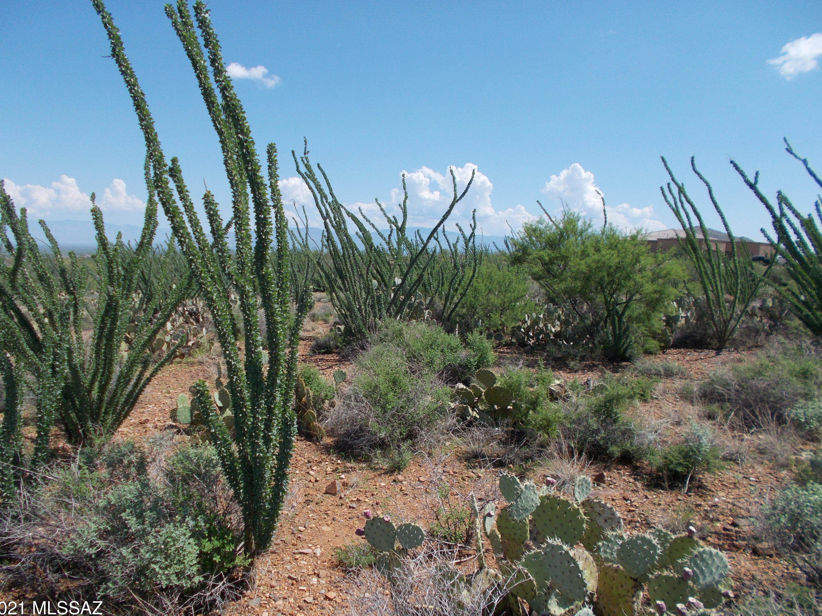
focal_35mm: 27
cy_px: 316
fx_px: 641
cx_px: 399
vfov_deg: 51.4
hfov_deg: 65.3
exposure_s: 1/200
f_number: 8
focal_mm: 4.6
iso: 80
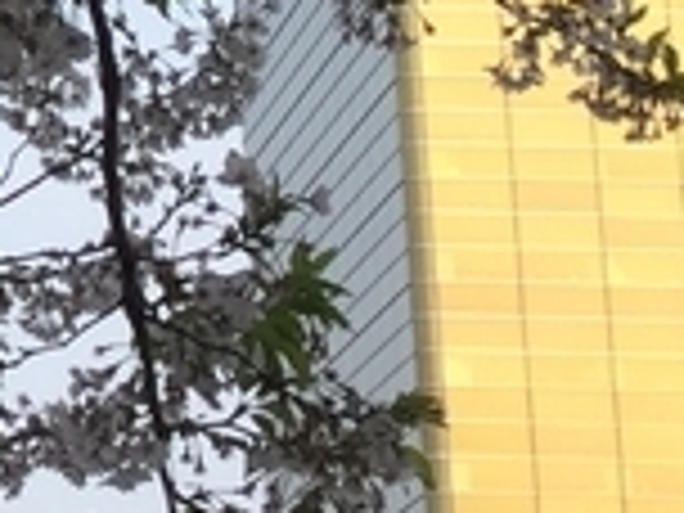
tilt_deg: +18.3
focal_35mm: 244
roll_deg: -2.0
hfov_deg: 7.5
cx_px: -1080
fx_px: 4821
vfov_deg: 5.9
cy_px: -513
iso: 25
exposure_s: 1/452
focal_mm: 3.3
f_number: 2.4
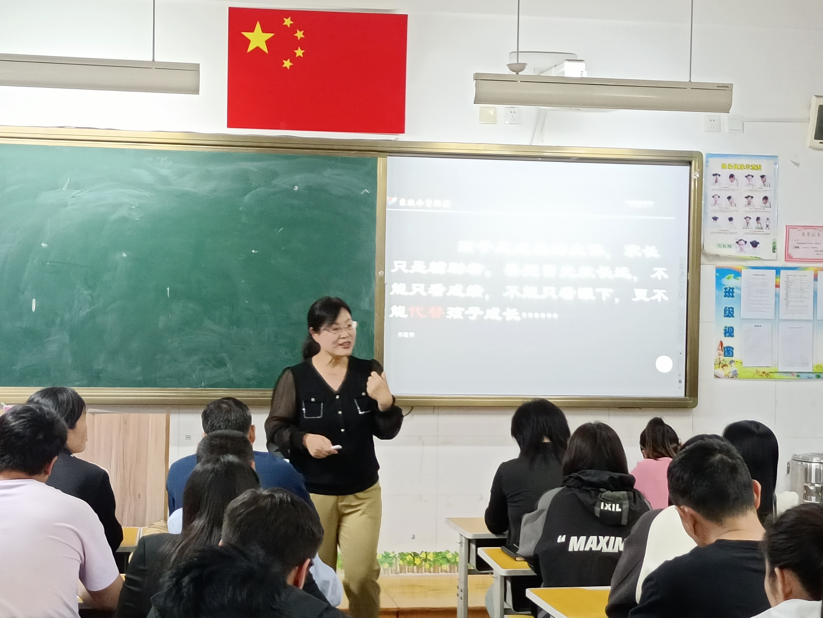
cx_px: 412
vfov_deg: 23.3
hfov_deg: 30.7
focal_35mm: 63
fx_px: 1498
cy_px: 309
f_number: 1.79
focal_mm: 4.71
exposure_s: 1/25
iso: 1722
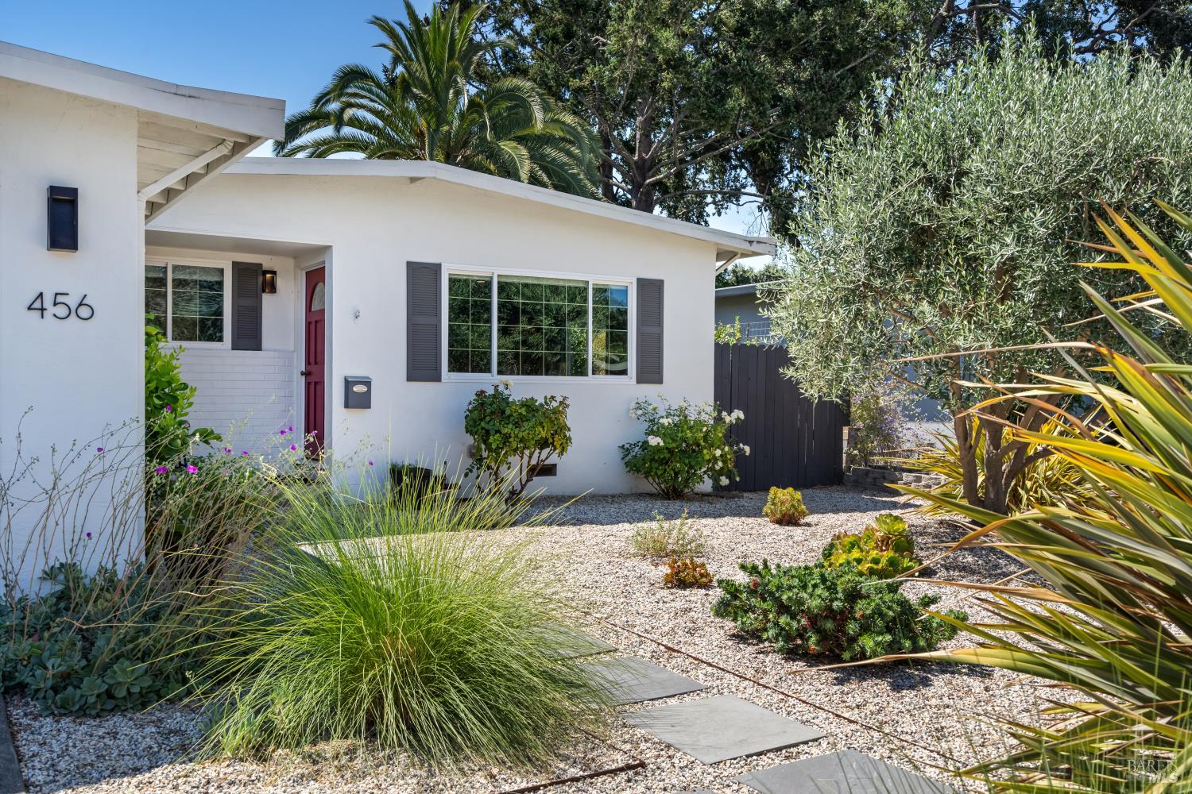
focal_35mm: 32
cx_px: 596
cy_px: 397
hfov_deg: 58.7
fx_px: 1059
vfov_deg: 41.1
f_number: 8
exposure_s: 1/125
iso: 160
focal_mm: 32
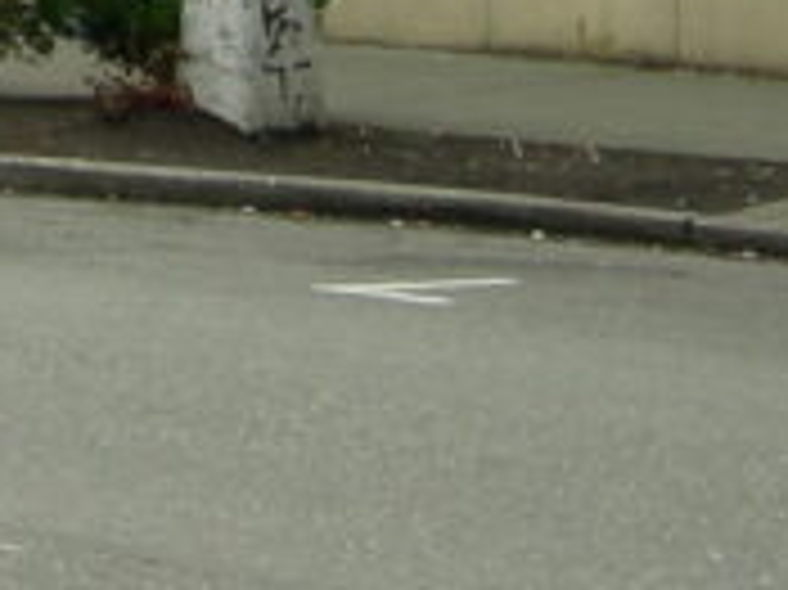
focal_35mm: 211
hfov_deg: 9.2
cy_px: -851
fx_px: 4800
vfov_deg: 6.7
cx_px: -194
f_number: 3.4
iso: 64
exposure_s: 1/60.4
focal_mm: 7.5
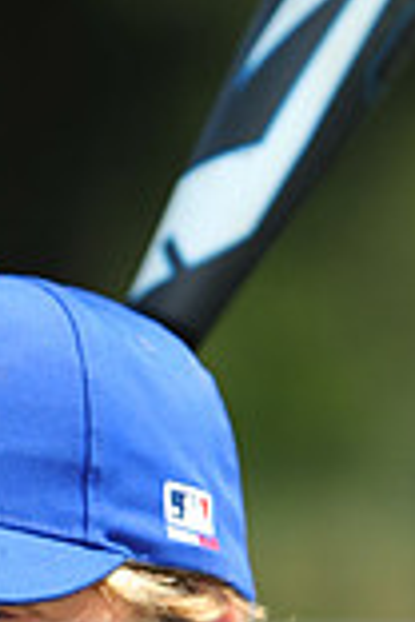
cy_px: 674
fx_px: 12864
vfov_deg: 2.8
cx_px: 44
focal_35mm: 744
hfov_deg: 1.8
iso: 200
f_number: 4.5
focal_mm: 200
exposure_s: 1/1250
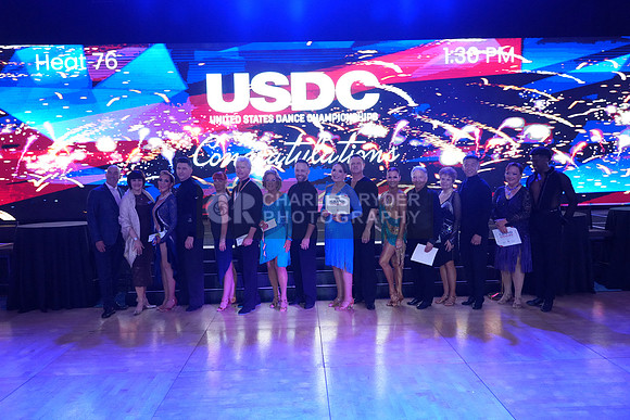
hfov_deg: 63.6
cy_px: 210
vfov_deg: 45.0
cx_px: 315
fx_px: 508
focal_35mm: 29
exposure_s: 1/640
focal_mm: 29
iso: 5000
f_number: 4
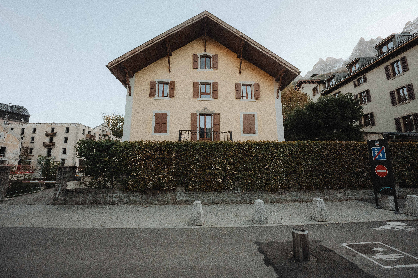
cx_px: 209
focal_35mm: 14
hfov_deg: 104.2
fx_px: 163
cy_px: 139
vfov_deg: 81.1
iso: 2500
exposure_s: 1/5000
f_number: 3.2
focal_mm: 14
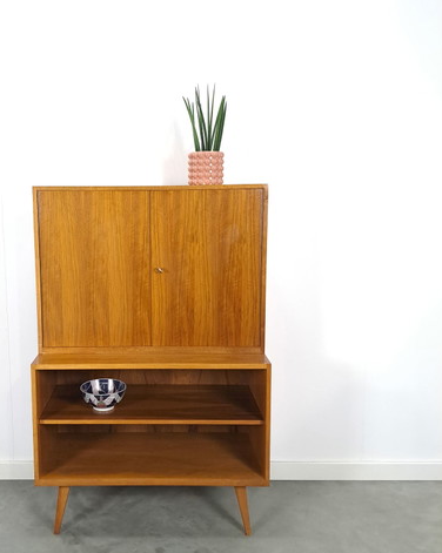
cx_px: 146
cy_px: 267
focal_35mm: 34
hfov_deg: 42.7
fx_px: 557
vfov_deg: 52.9
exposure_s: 1/50
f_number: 1.8
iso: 400
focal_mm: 5.23
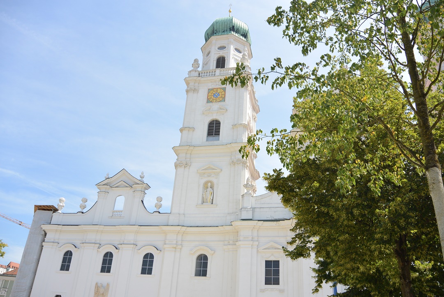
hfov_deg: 63.6
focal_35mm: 29
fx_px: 358
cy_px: 148
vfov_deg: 45.1
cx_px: 222
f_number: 4
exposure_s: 1/800
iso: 100
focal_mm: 11
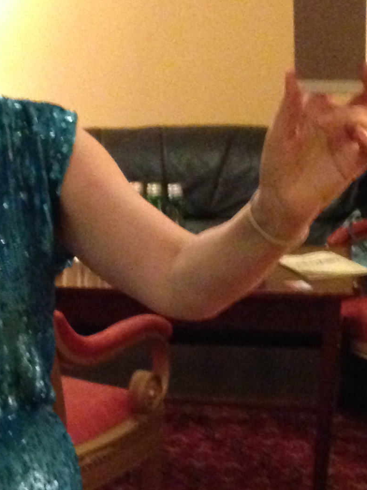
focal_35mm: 103
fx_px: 1457
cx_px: -9
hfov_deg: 14.1
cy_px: 562
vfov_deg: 18.3
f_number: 2.4
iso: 640
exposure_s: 1/15
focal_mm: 4.13
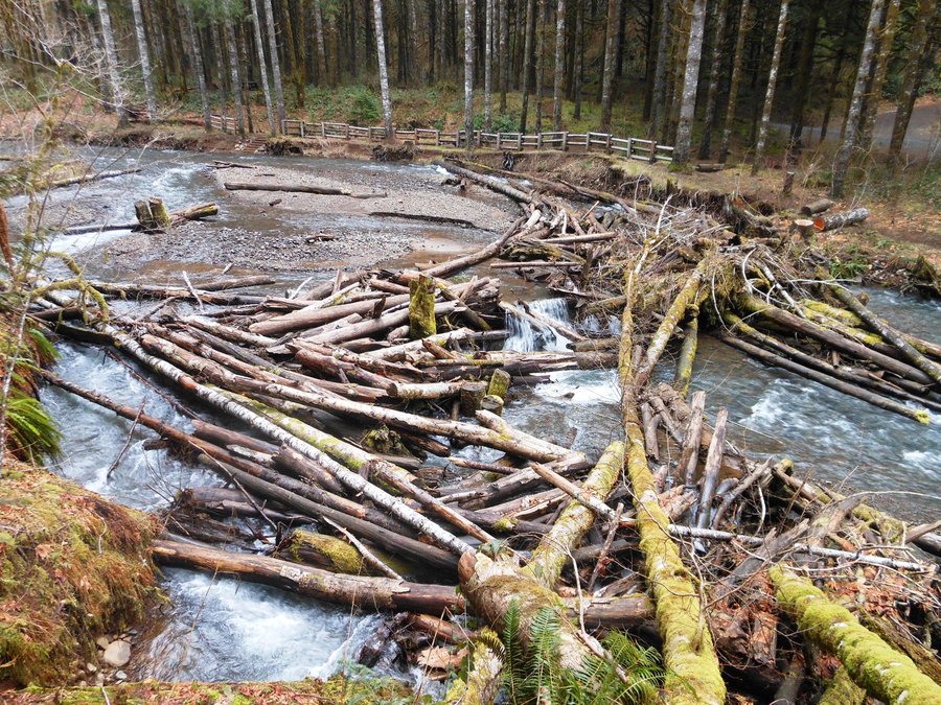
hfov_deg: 69.4
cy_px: 352
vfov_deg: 54.9
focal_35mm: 25
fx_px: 680
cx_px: 470
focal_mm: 4.5
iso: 125
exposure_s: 1/30
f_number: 3.2
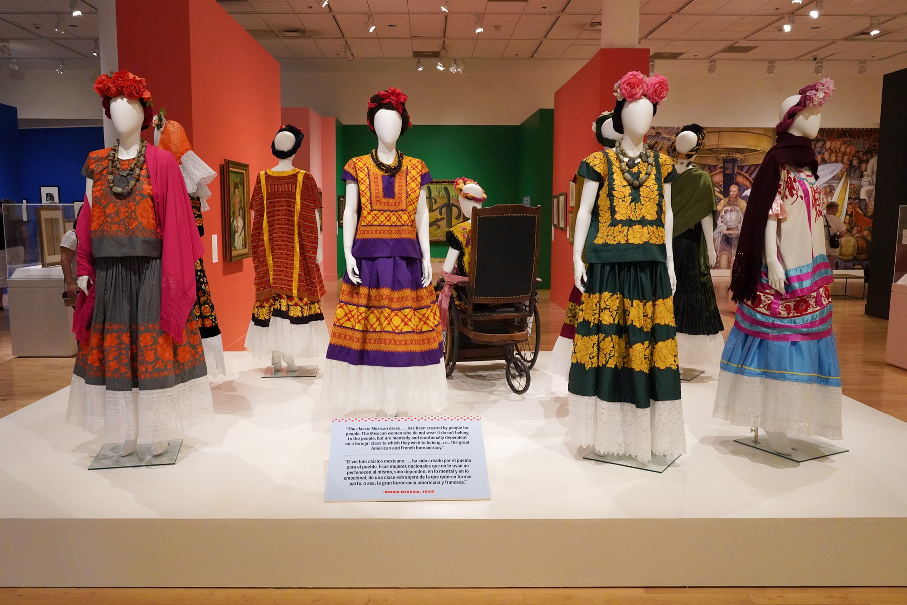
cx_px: 454
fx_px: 705
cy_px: 302
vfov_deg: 46.4
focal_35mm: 28
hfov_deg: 65.5
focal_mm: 28
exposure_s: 1/100
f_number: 10
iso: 6400
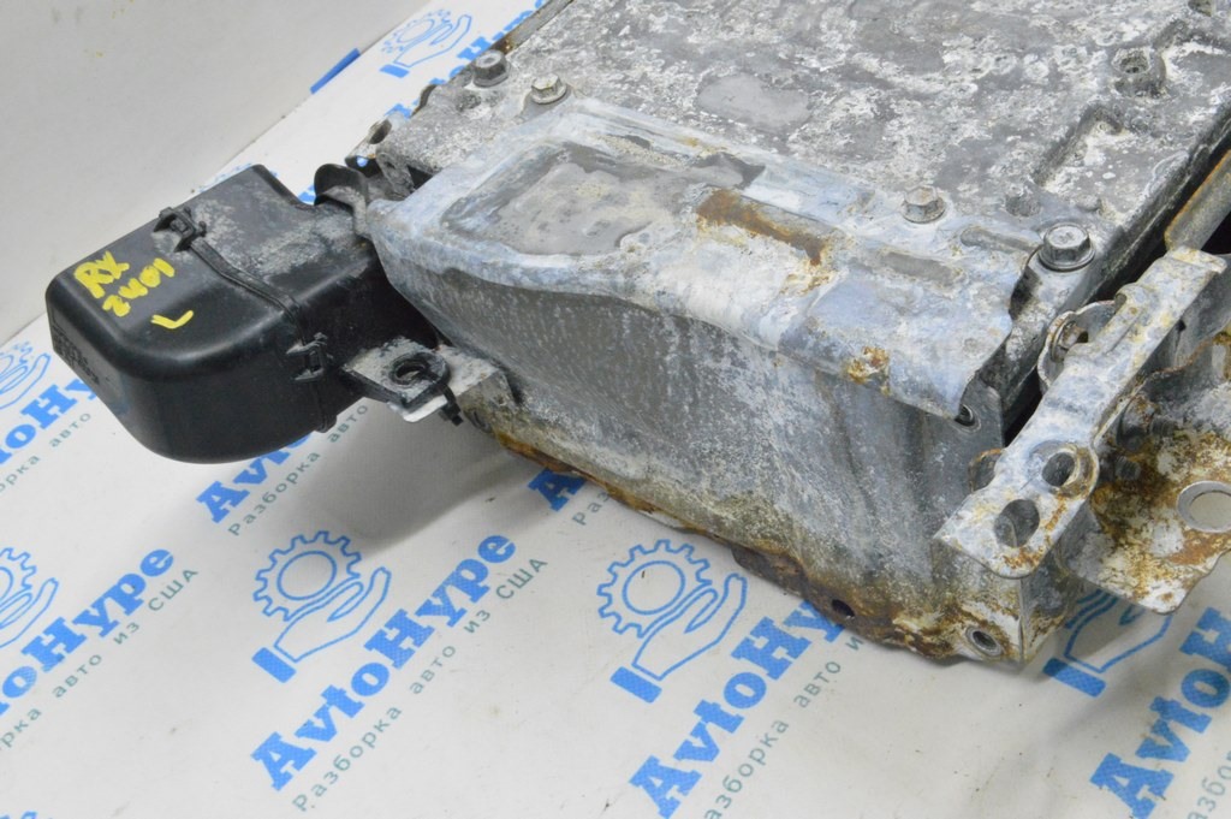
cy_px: 410
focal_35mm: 46
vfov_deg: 28.9
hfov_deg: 42.4
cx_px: 616
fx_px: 1589
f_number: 20
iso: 6400
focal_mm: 31
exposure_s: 1/20
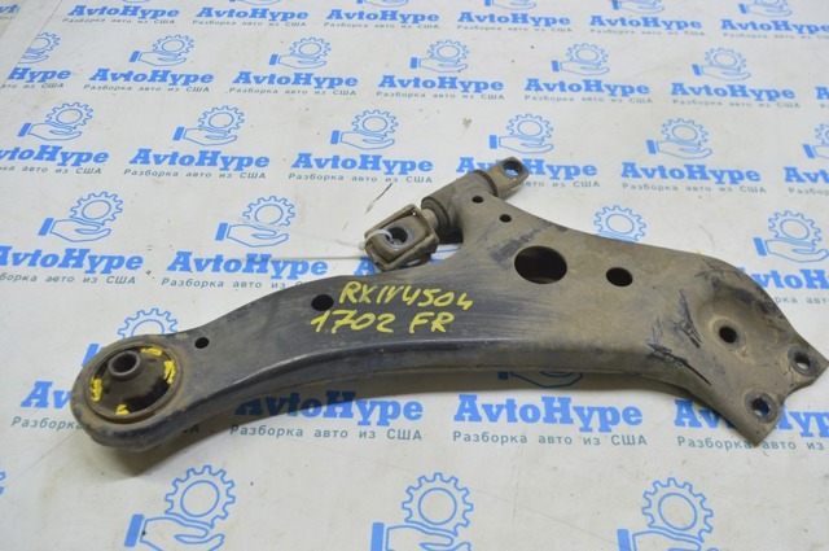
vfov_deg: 43.5
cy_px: 276
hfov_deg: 62.0
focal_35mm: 30
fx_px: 690
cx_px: 414
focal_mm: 20
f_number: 5.6
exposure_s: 1/20
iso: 400
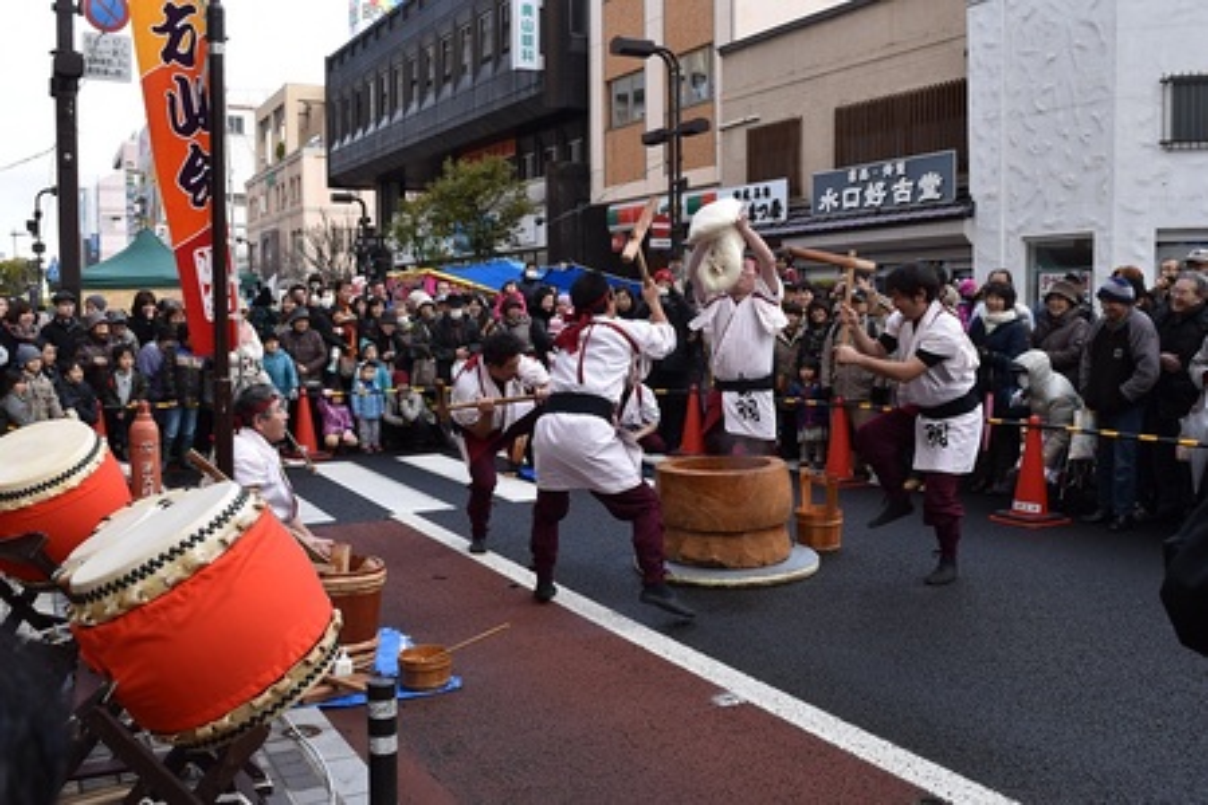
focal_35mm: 33
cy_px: 402
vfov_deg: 40.0
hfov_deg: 57.2
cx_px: 604
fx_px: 1107
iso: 400
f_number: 8
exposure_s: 1/250
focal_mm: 22
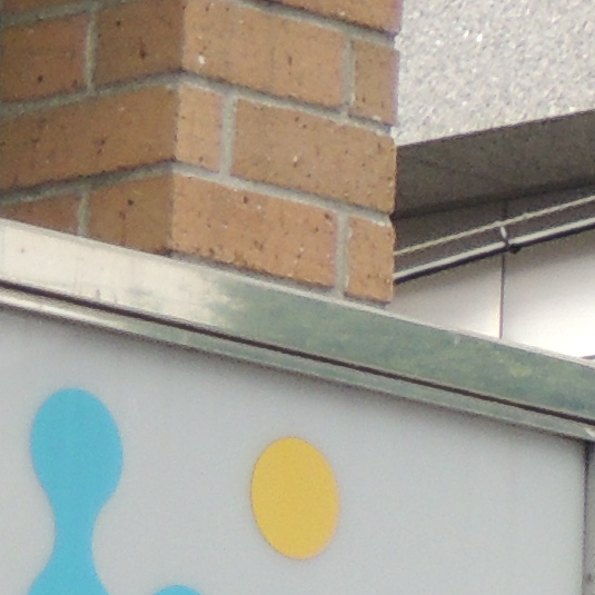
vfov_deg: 3.2
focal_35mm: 533
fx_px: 10365
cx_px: 2214
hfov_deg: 3.2
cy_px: 1553
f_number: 4.5
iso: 140
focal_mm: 12.5
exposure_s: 1/100
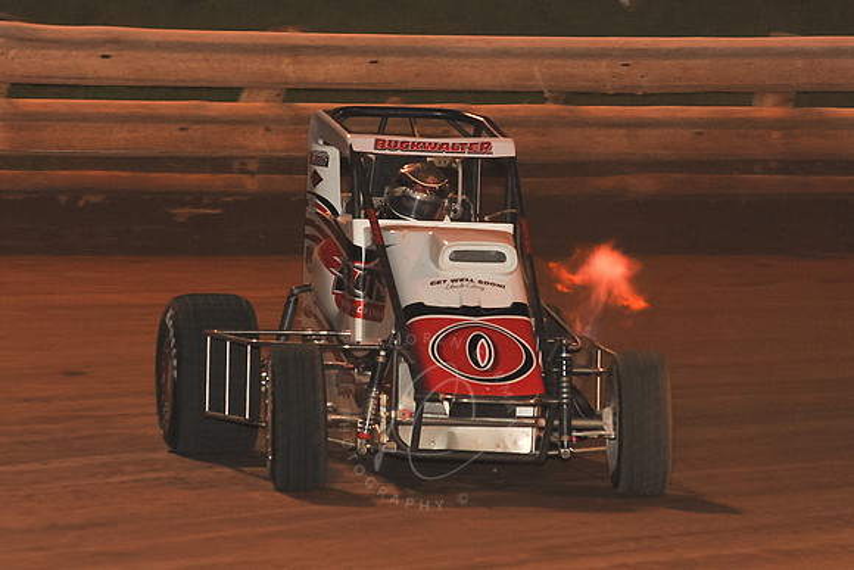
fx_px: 4745
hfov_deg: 10.3
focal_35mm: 200
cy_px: 285
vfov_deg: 6.9
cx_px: 427
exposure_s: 1/250
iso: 1000
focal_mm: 200
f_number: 6.3
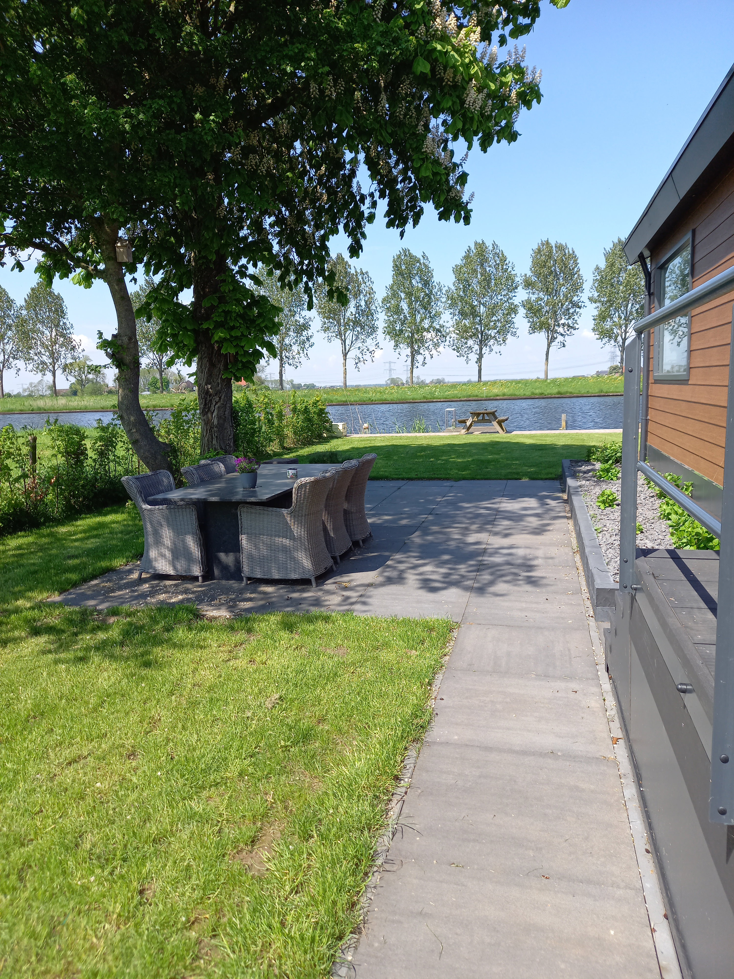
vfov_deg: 69.4
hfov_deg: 54.9
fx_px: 707
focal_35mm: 25
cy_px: 490
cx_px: 367
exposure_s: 1/494
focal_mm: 4.65
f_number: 1.8
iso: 50
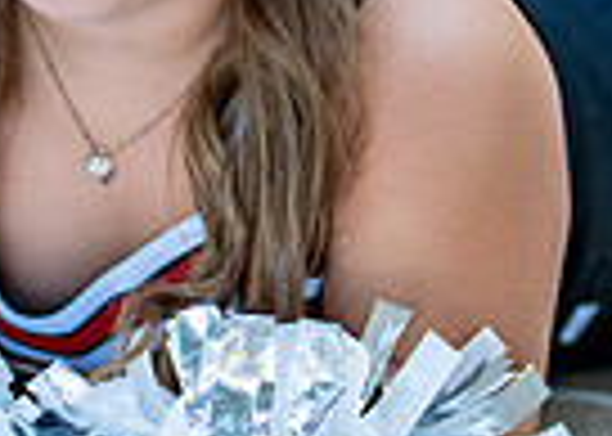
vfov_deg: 5.5
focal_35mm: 260
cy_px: 43
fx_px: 4517
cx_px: 63
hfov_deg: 7.7
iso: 200
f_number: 1.2
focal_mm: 50
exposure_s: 1/640
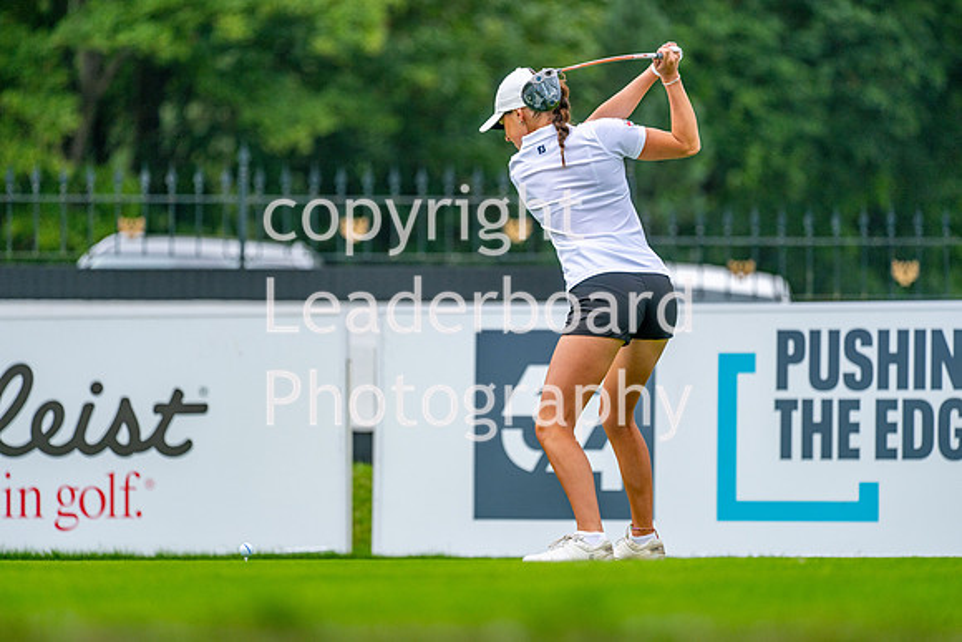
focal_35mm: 300
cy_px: 321
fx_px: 8018
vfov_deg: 4.6
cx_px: 481
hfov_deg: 6.9
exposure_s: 1/3200
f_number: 4.5
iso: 400
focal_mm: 300
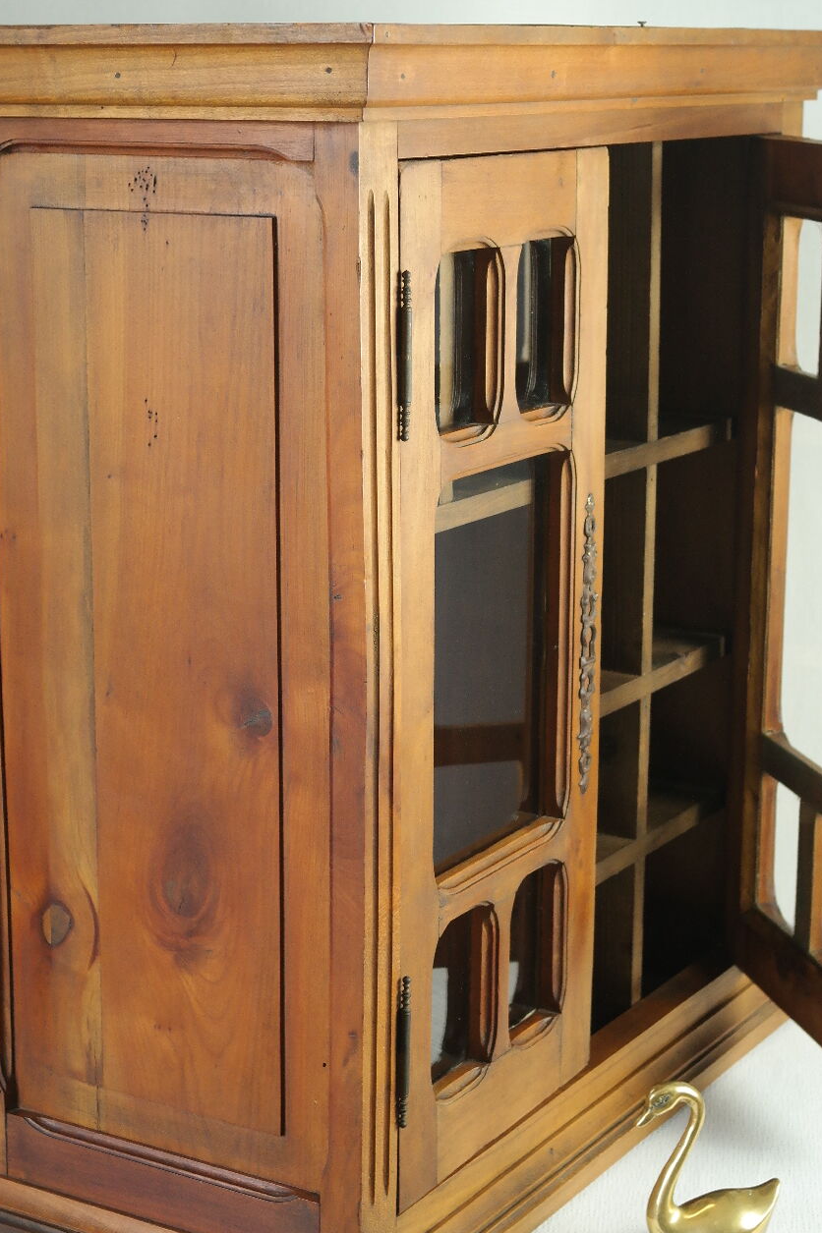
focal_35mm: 73
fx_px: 2501
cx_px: 433
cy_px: 581
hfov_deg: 18.7
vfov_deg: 27.7
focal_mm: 35
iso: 800
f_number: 6.3
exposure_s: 1/30
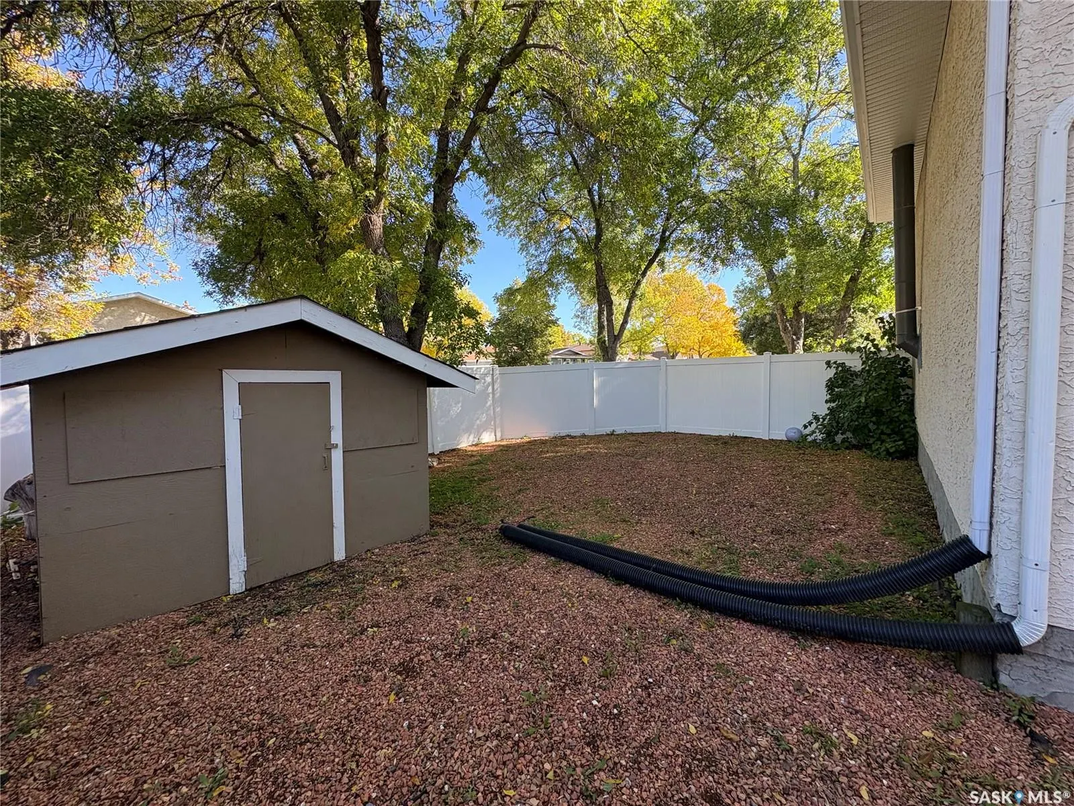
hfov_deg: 102.1
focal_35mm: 14
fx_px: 434
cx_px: 537
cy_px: 403
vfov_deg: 85.7
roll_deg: +1.9
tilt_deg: -3.3
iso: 64
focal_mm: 2.22
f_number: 2.2
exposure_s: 1/239
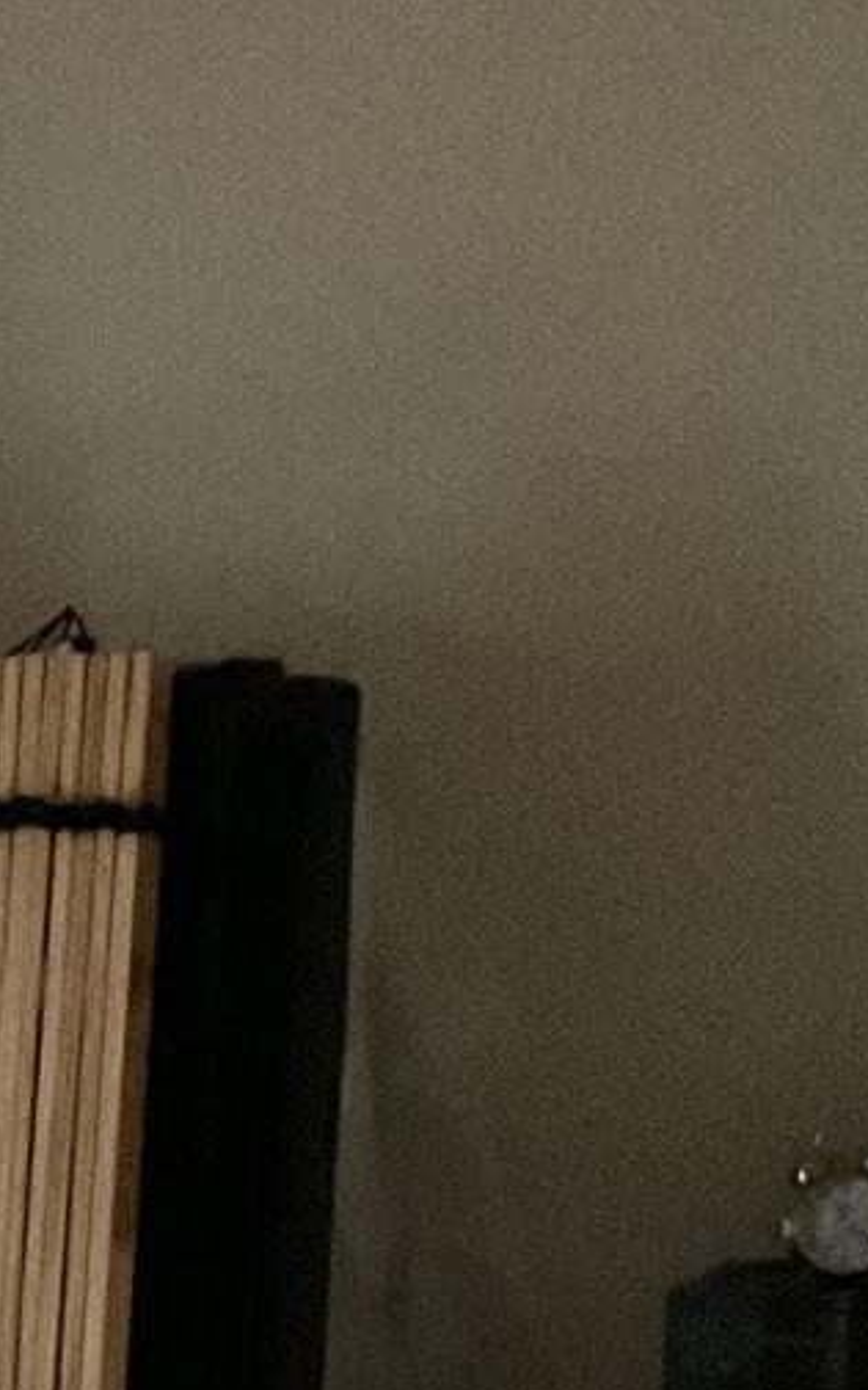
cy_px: 1848
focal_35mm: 125
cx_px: -816
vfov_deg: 15.8
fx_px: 4731
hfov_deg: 9.8
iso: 500
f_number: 1.8
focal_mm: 3
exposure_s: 1/24
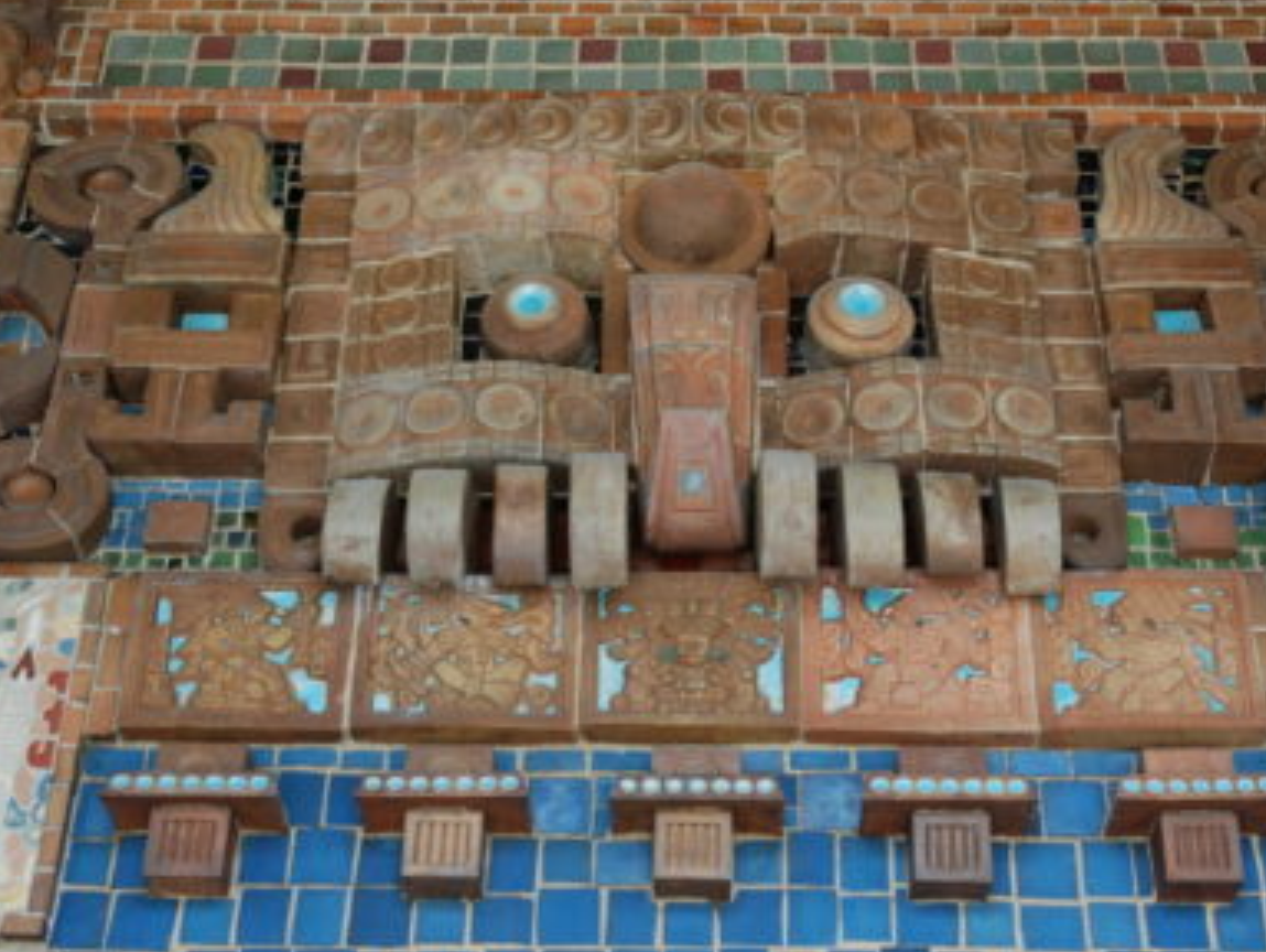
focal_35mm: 55
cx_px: 684
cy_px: 478
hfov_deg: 35.1
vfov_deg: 26.8
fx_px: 2000
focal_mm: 29
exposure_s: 1/60
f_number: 4
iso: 500
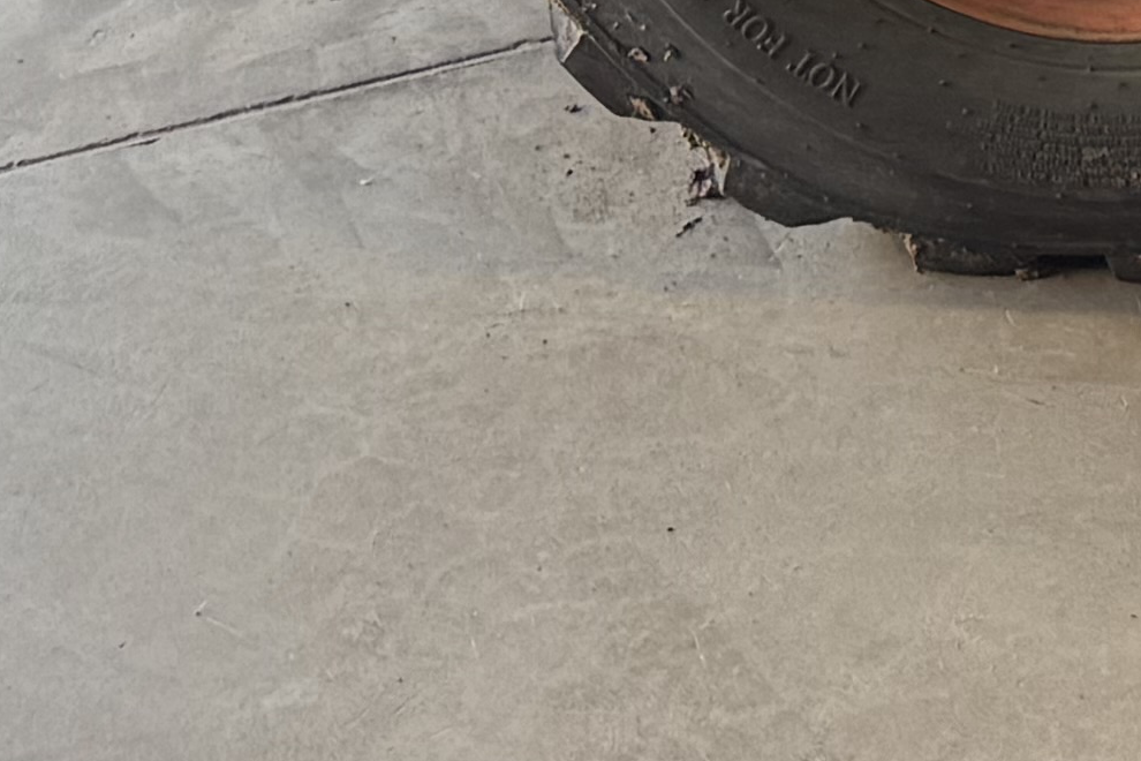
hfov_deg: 13.0
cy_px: -1650
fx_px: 4564
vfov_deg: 8.0
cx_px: 2005
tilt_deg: -9.0
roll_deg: -2.0
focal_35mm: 144
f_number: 1.78
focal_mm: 6.76
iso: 125
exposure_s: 1/121
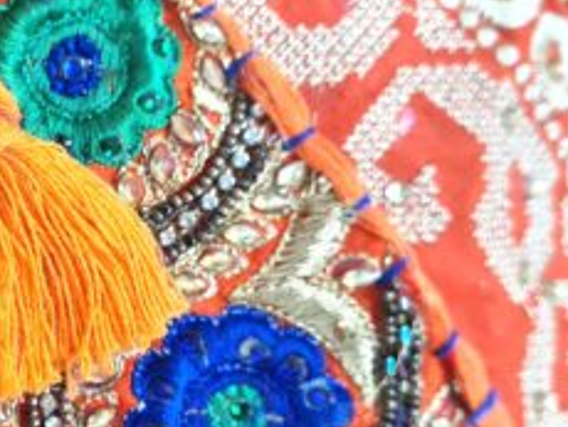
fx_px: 1298
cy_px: 233
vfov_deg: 18.7
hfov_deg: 23.8
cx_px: 25
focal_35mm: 79
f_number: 1.8
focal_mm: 5.4
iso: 160
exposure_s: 1/120
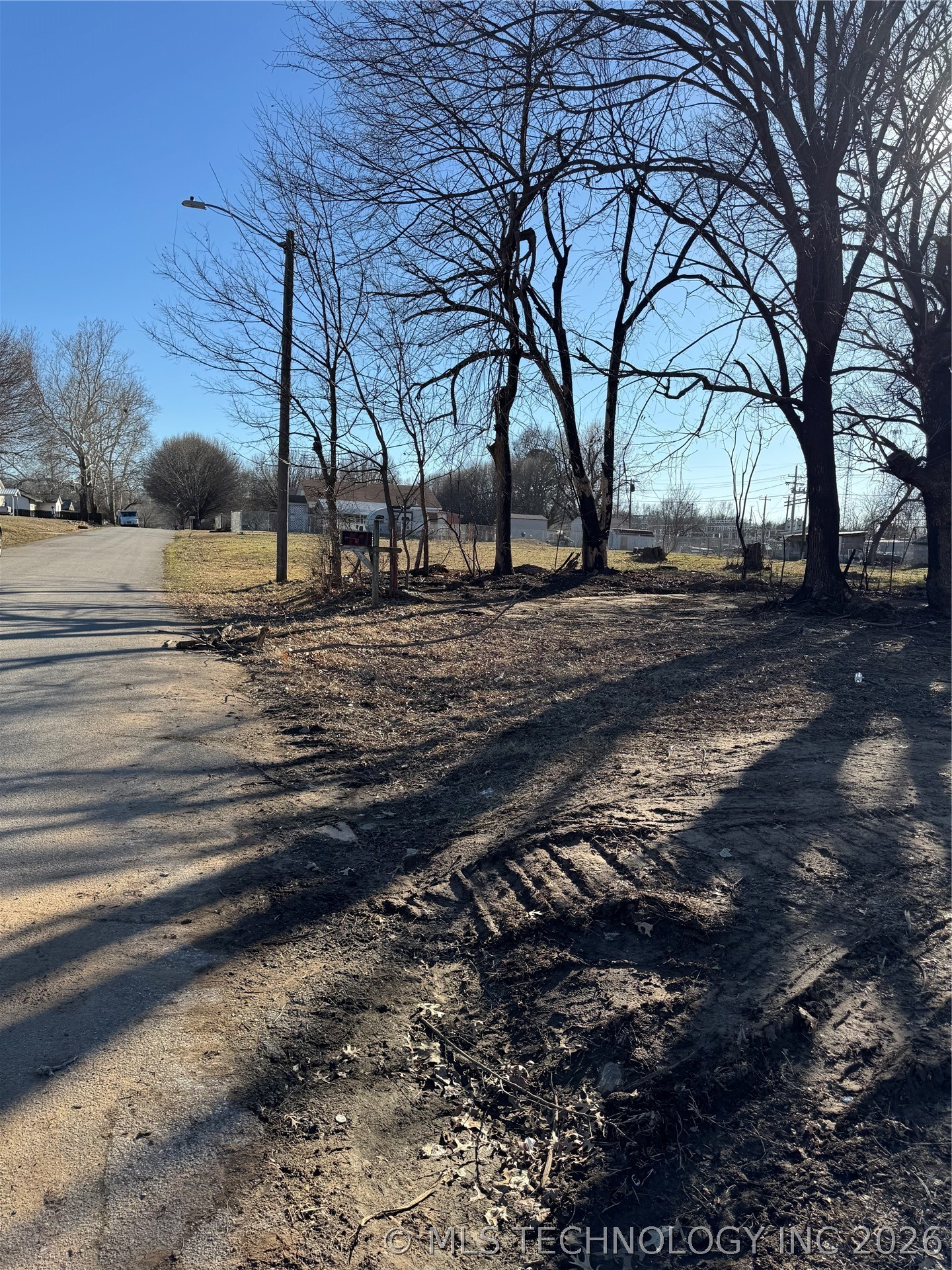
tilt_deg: -5.7
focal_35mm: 24
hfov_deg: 56.8
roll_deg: -1.5
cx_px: 476
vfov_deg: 71.6
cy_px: 635
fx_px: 880
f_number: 1.78
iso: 80
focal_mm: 6.76
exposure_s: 1/3247
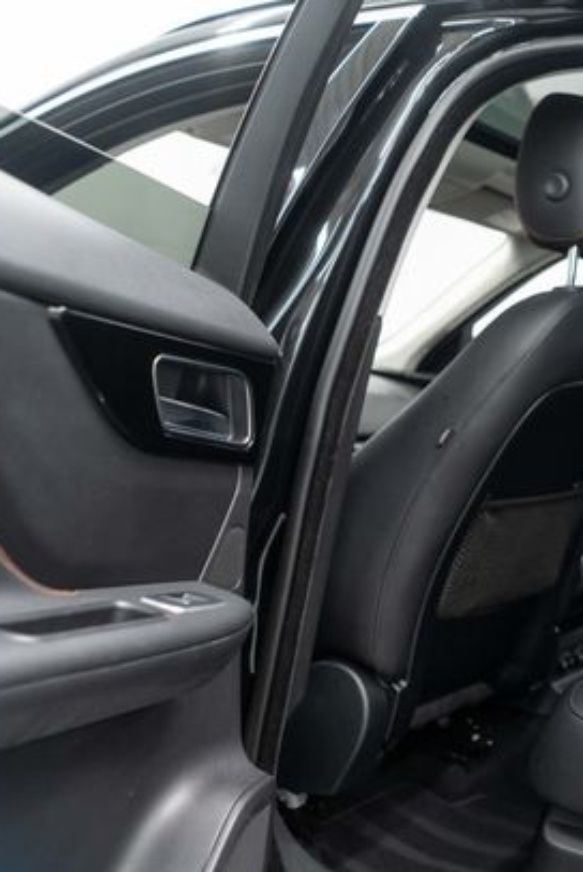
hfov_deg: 27.6
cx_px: 658
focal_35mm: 44
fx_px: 1067
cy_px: 445
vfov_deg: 44.5
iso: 800
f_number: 3.2
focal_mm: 28
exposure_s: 1/40
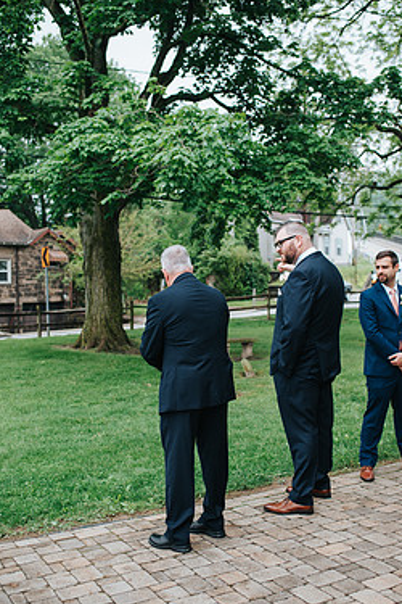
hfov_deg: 31.8
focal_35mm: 42
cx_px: 238
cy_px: 303
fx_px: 703
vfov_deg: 46.4
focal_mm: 35
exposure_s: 1/640
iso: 160
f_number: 2.8
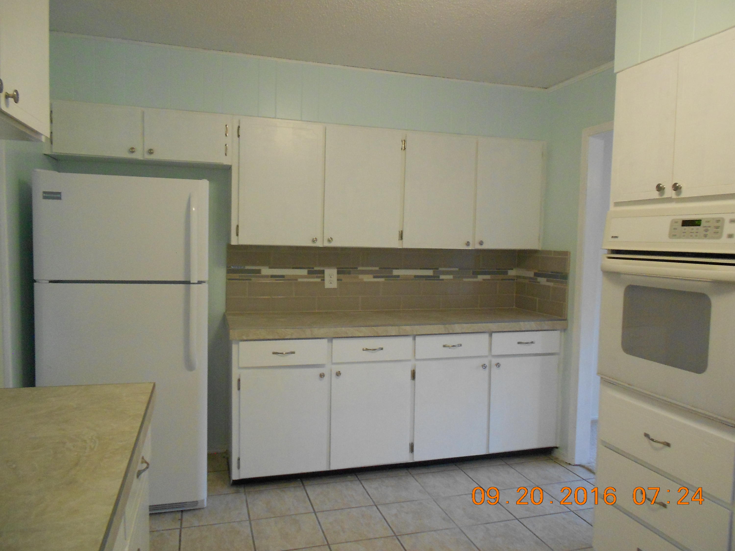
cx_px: 368
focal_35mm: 26
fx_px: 552
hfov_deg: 67.3
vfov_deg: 53.1
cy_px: 276
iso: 400
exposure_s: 1/60
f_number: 3.2
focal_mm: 4.6
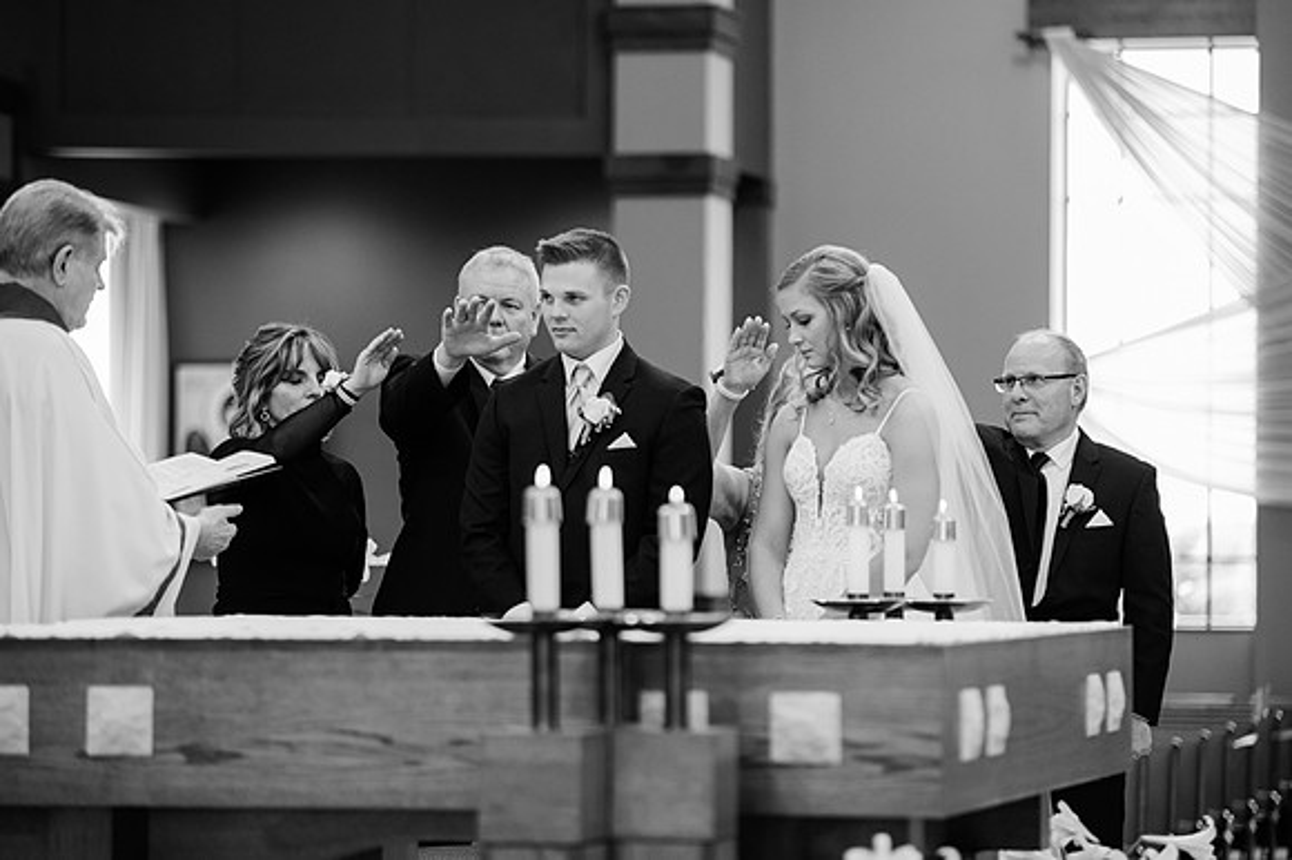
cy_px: 430
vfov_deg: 9.9
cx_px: 646
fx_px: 4980
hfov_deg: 14.8
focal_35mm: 139
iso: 1000
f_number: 2.8
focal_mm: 135
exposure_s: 1/250
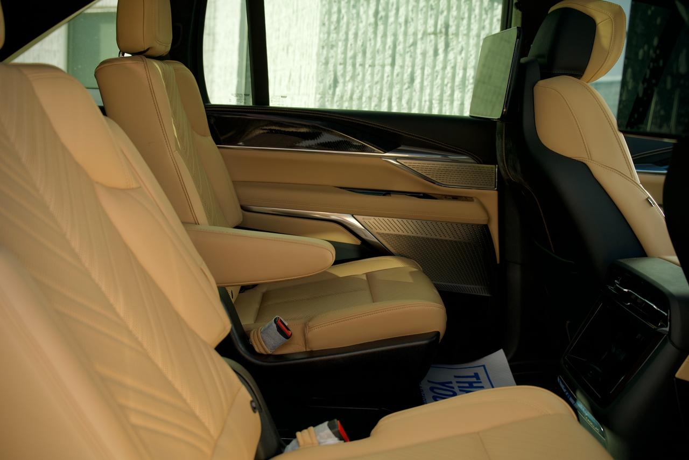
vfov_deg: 36.9
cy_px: 230
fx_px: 689
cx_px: 344
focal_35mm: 36
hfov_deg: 53.1
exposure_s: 1/50
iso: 250
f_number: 2.8
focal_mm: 24
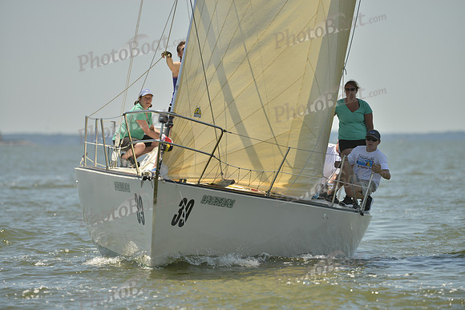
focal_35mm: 350
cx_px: 232
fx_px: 4522
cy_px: 155
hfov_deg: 5.9
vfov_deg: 3.9
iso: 200
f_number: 5.6
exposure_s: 1/1250
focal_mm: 350
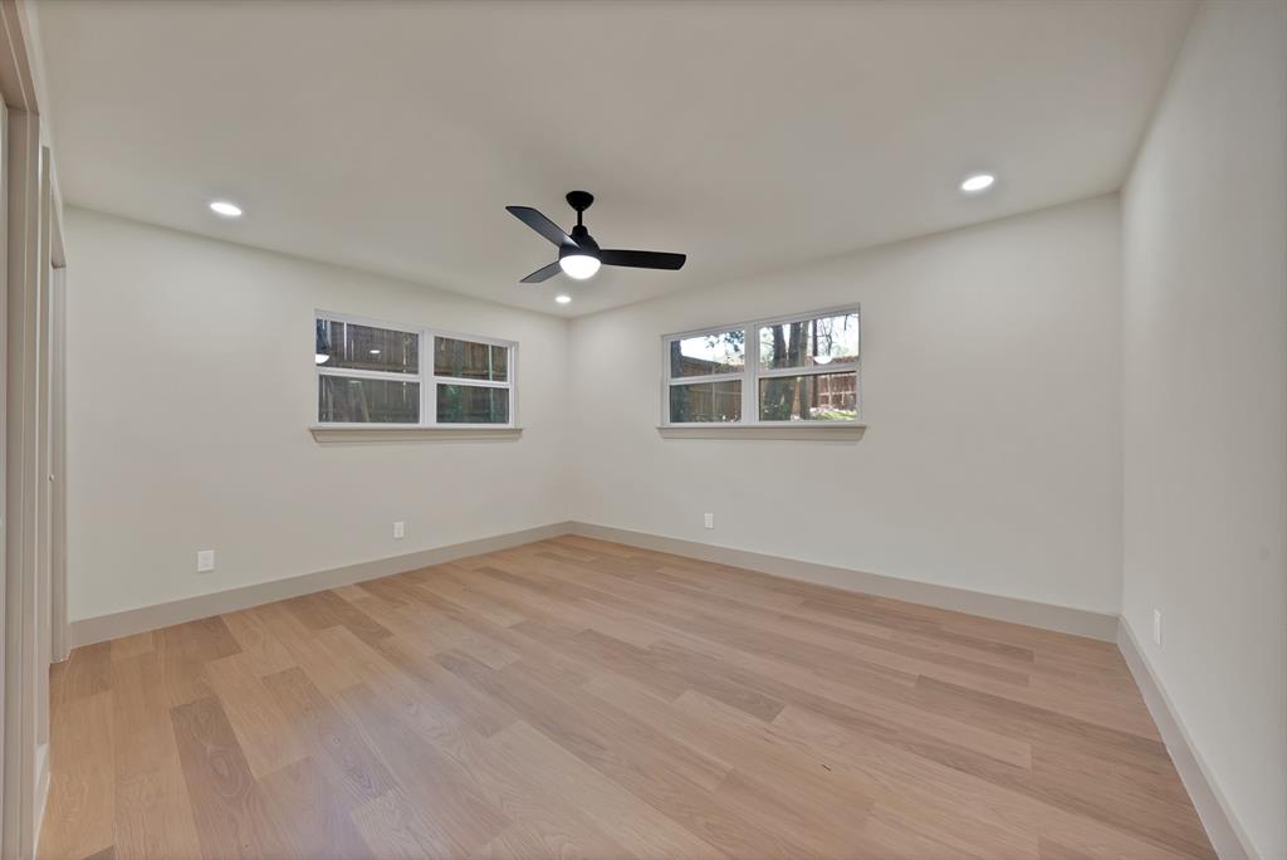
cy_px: 430
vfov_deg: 90.1
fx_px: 429
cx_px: 644
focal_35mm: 12
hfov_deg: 112.6
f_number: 9
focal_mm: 12
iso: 640
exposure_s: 1/8
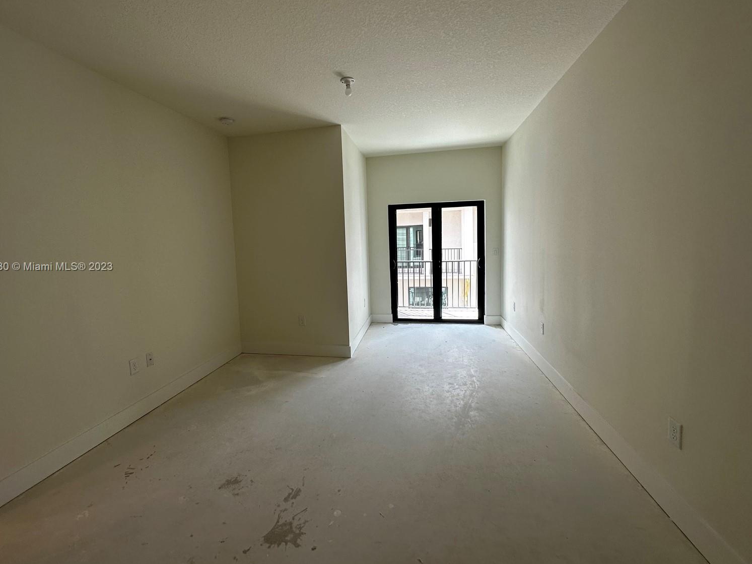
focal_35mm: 15
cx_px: 355
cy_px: 267
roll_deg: +2.6
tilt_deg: -4.5
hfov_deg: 98.1
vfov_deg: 81.7
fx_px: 326
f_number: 2.2
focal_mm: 2.22
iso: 40
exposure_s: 1/120
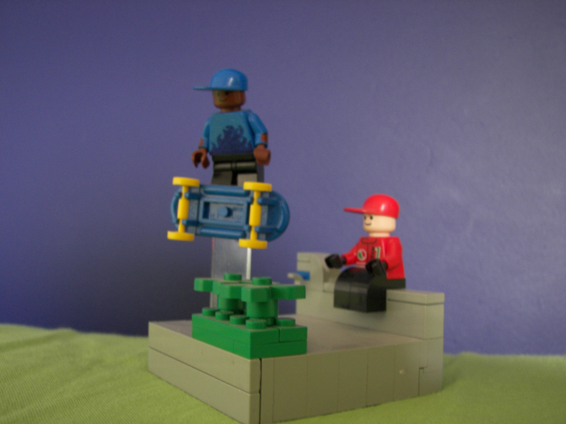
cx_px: 283
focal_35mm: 36
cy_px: 212
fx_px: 589
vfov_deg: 39.7
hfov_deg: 51.4
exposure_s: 1/2
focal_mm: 6
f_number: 2.8
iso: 100
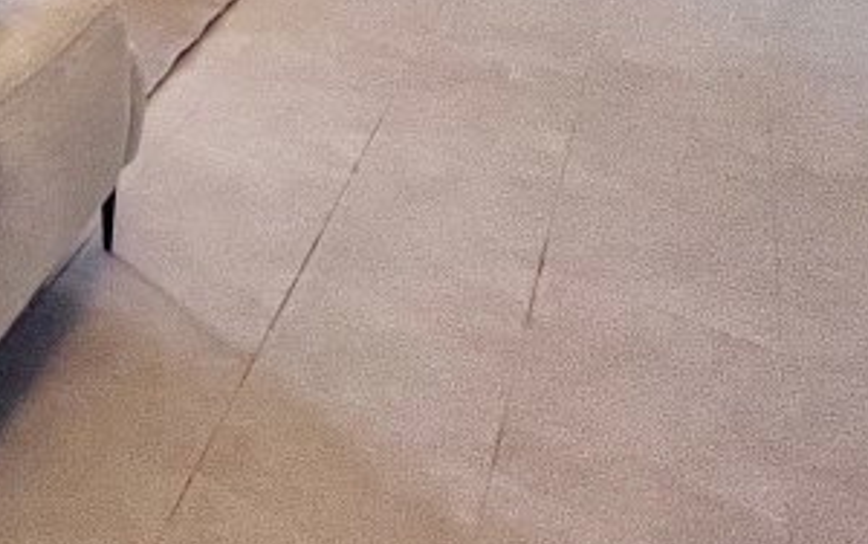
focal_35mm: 47
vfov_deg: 18.6
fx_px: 1113
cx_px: -440
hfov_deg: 28.0
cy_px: -527
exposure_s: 1/100
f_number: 1.8
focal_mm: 1.6
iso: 80
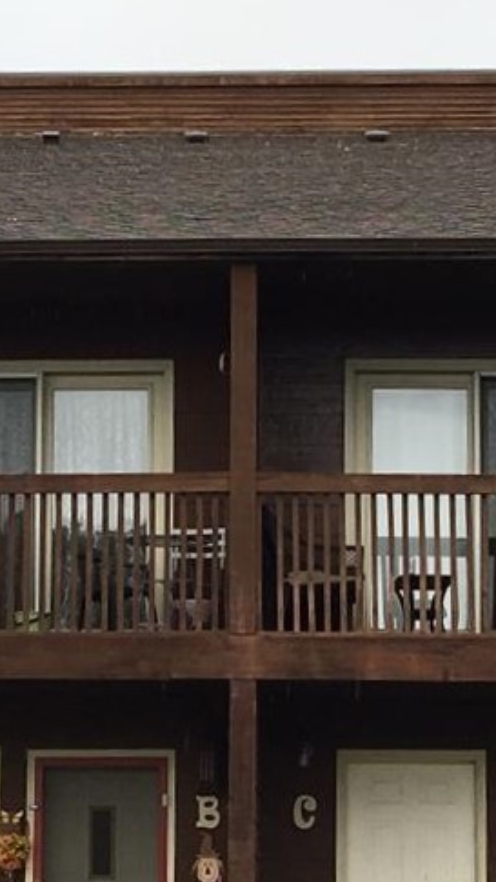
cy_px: 517
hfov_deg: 9.5
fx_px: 2991
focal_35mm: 128
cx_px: 201
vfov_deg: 16.7
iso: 25
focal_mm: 4.15
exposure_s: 1/254
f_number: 2.2
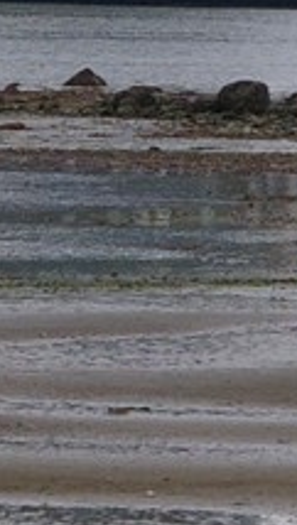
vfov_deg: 4.0
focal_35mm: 545
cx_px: 498
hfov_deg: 2.2
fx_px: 7605
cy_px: -20
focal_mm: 55
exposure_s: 1/350
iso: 200
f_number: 11
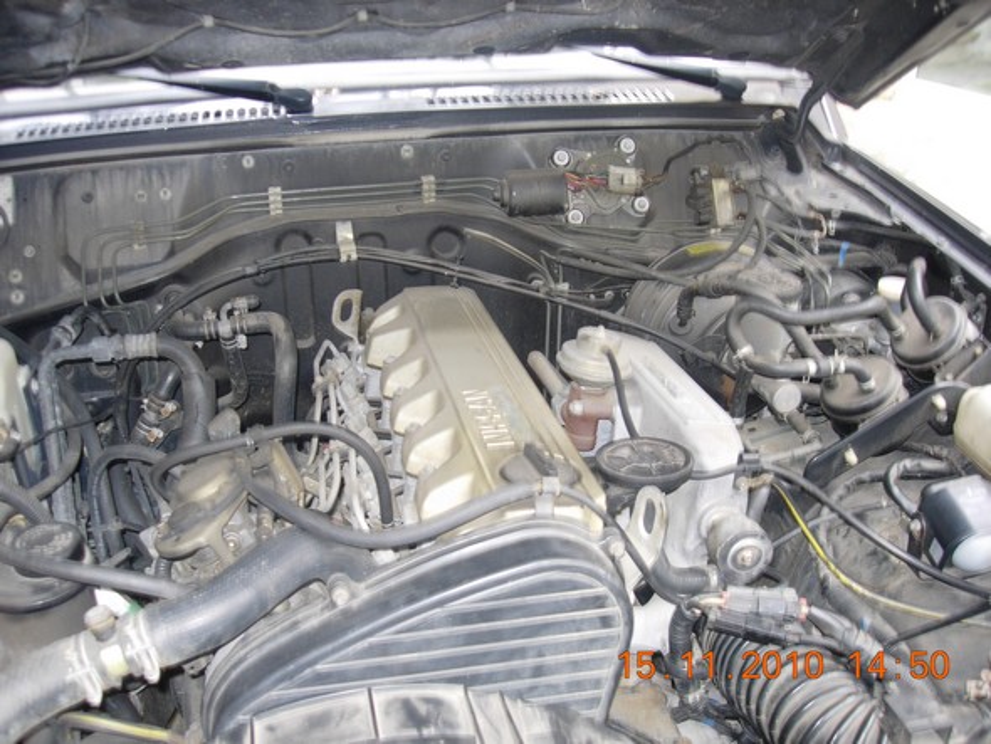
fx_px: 1088
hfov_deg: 49.0
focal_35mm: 38
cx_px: 496
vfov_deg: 37.7
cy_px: 372
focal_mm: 7.8
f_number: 2.8
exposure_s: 1/11.9
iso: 79
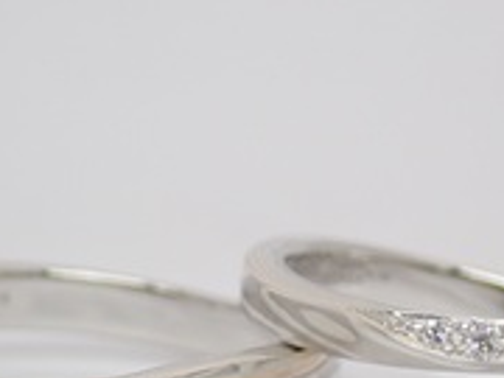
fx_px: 2795
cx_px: 269
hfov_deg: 10.3
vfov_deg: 7.7
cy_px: 349
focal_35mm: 192
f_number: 4.1
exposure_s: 1/100
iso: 200
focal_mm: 13.65
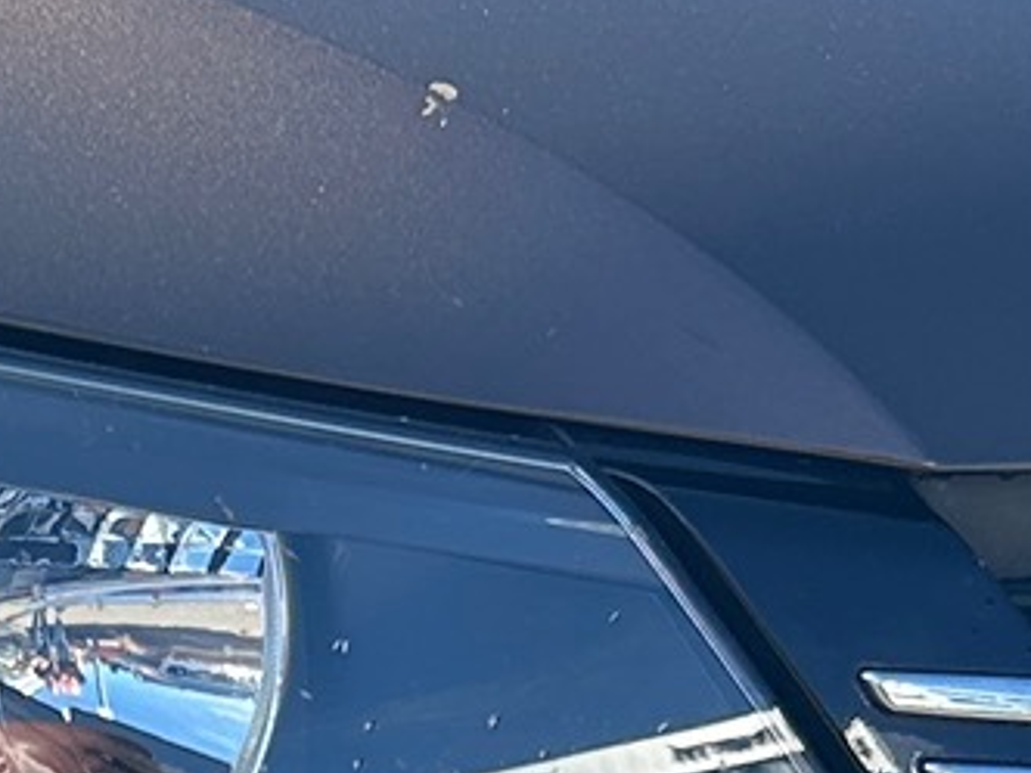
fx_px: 4706
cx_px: 53
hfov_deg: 12.4
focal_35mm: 158
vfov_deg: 8.7
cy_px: 1735
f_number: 1.5
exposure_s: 1/840
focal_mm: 5.7
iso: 50
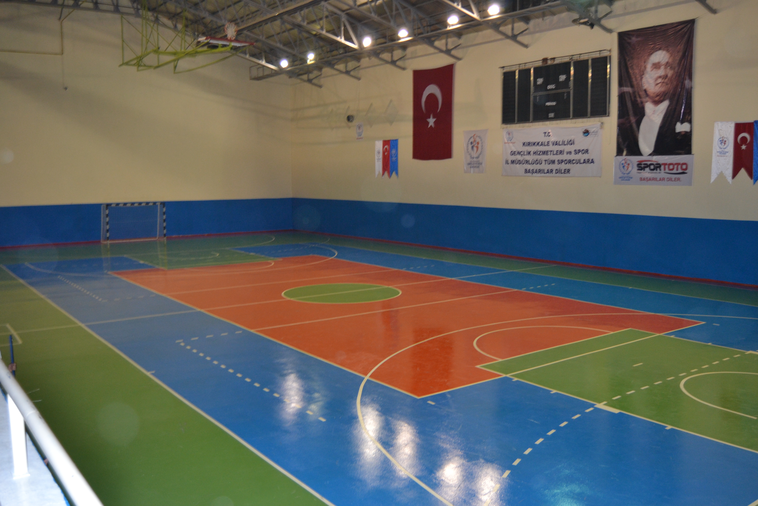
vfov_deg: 40.0
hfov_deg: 57.2
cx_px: 379
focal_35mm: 33
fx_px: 695
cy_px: 253
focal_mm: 22
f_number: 3.5
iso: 640
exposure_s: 1/60
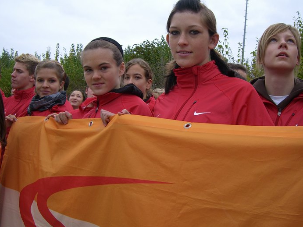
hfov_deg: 42.9
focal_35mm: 44
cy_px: 110
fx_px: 385
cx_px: 171
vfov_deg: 32.9
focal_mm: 6.2
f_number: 2.7
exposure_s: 1/250
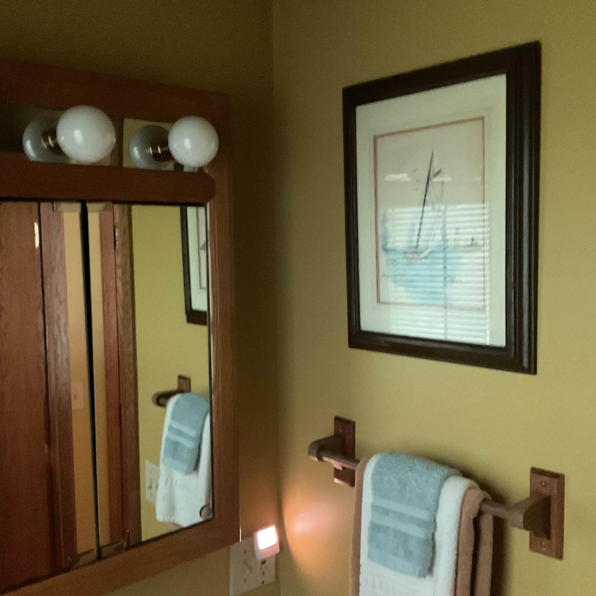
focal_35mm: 35
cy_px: 296
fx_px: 682
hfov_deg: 47.2
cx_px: 296
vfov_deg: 47.2
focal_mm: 3
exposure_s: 1/24
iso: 500
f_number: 1.8
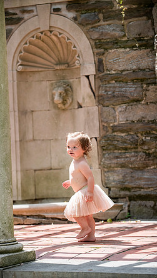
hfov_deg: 9.6
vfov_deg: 16.9
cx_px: 78
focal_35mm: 127
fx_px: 938
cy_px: 139
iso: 640
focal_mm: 120
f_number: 3.5
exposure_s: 1/2500
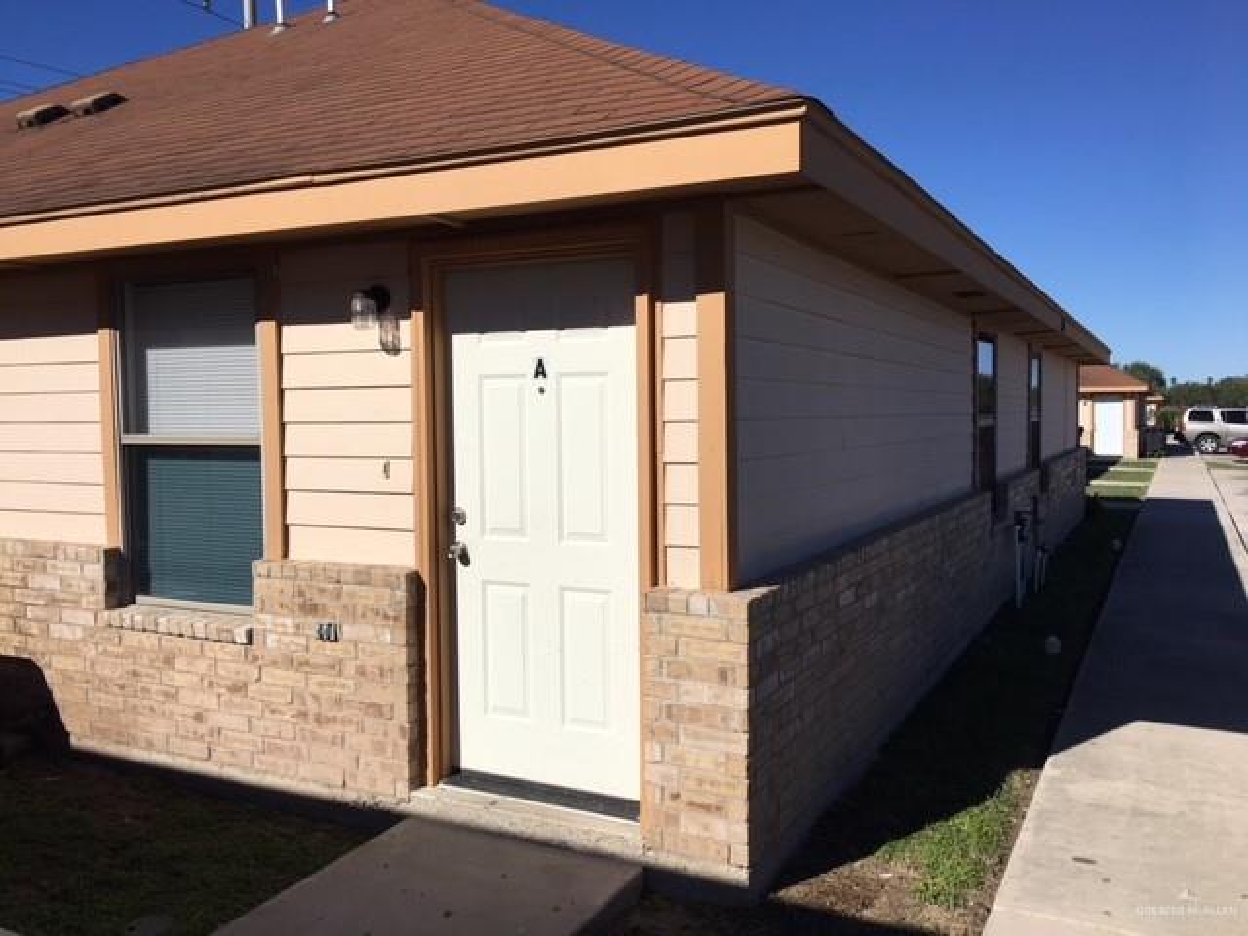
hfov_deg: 61.7
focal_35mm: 29
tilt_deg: -3.5
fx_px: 1046
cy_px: 468
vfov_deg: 48.2
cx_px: 624
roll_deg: -0.3
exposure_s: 1/3663
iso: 25
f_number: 2.2
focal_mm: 4.15
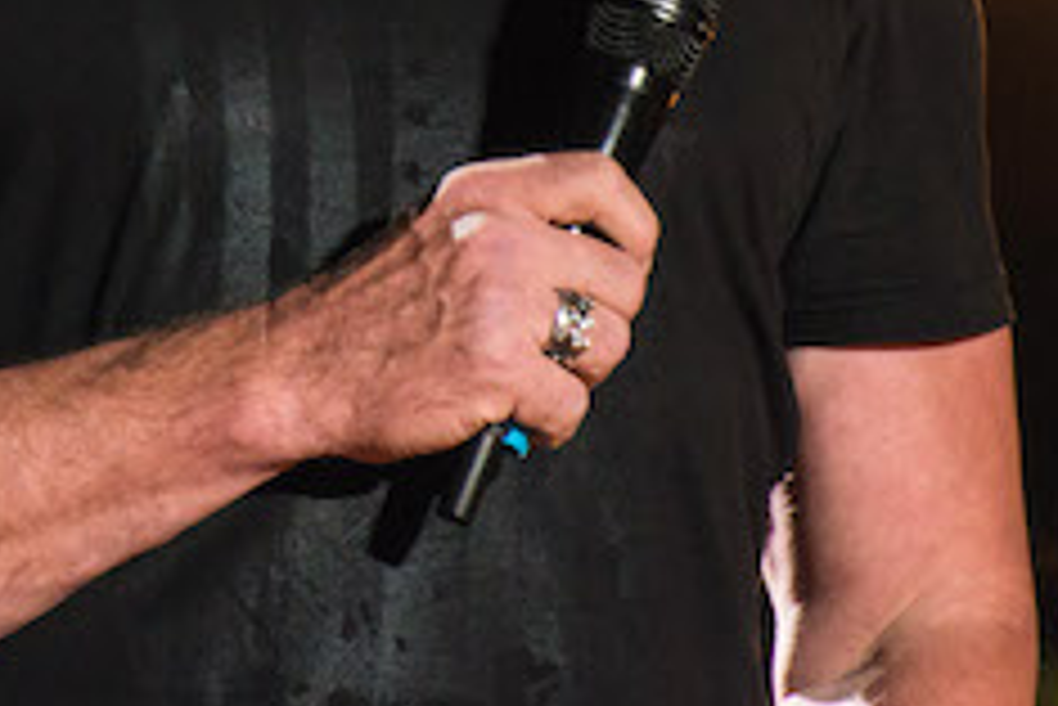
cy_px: -481
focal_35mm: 823
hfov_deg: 2.5
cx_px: -252
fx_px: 24201
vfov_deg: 1.7
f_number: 5.6
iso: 800
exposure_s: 1/200
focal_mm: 230
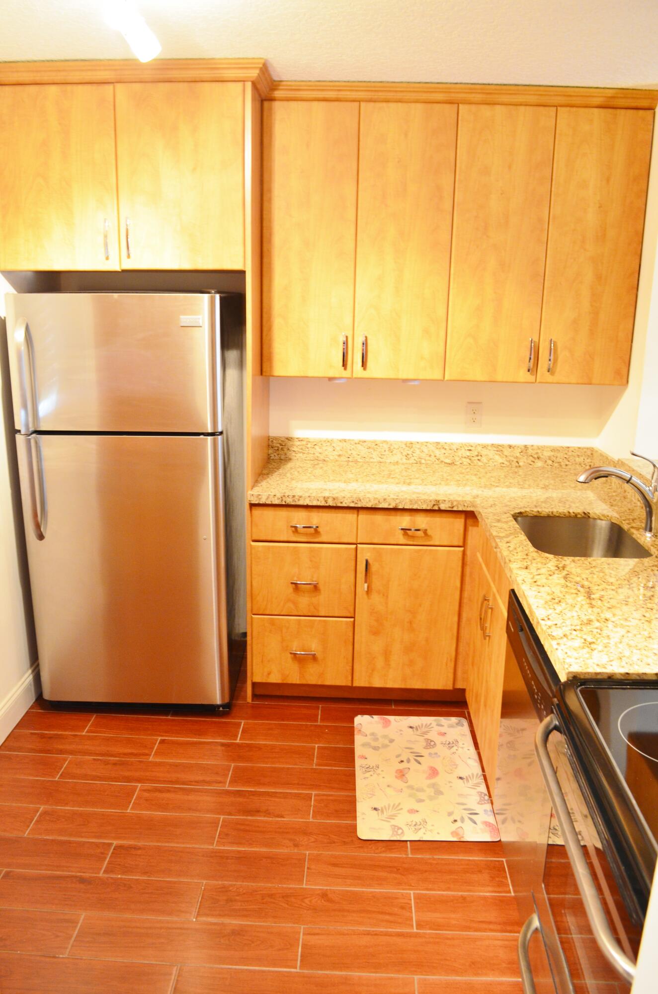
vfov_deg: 67.5
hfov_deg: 47.7
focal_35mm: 27
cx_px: 329
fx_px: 744
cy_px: 497
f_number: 5.6
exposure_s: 1/8
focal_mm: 18
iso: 800
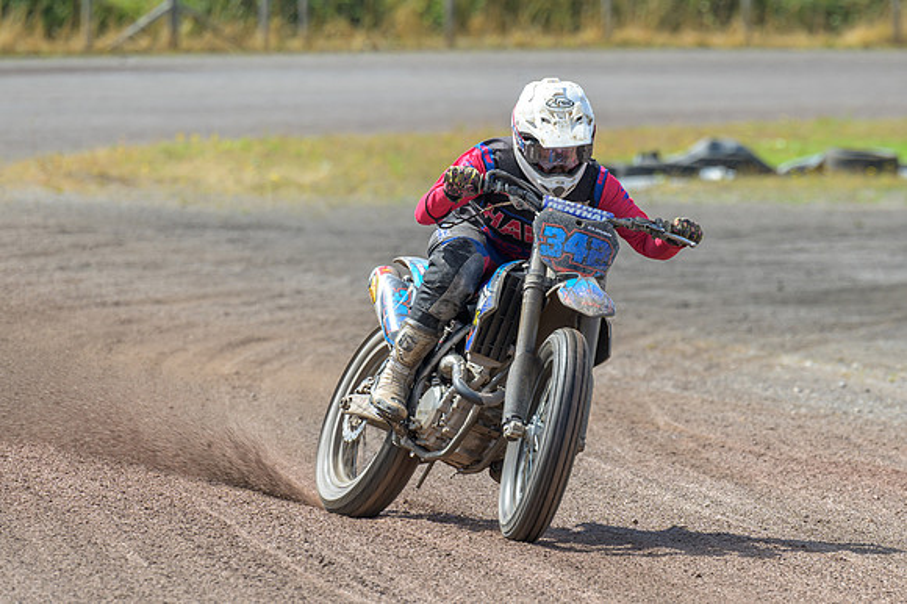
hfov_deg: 4.7
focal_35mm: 441
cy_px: 423
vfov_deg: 3.1
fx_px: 11109
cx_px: 643
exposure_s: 1/500
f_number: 4
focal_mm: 200
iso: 64
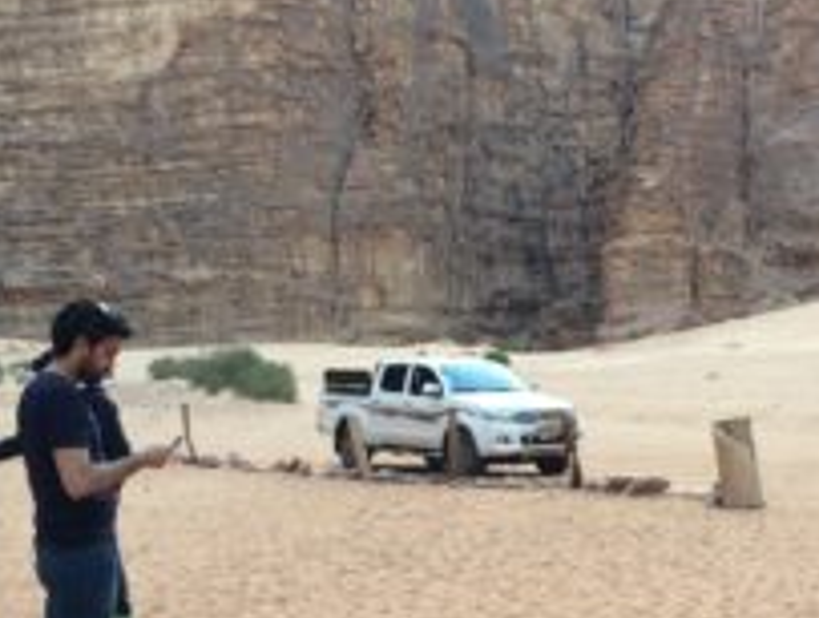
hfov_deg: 32.1
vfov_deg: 24.7
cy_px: 428
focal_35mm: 59
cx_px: 605
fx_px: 1398
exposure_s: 1/120
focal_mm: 4.12
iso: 50
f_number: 2.2
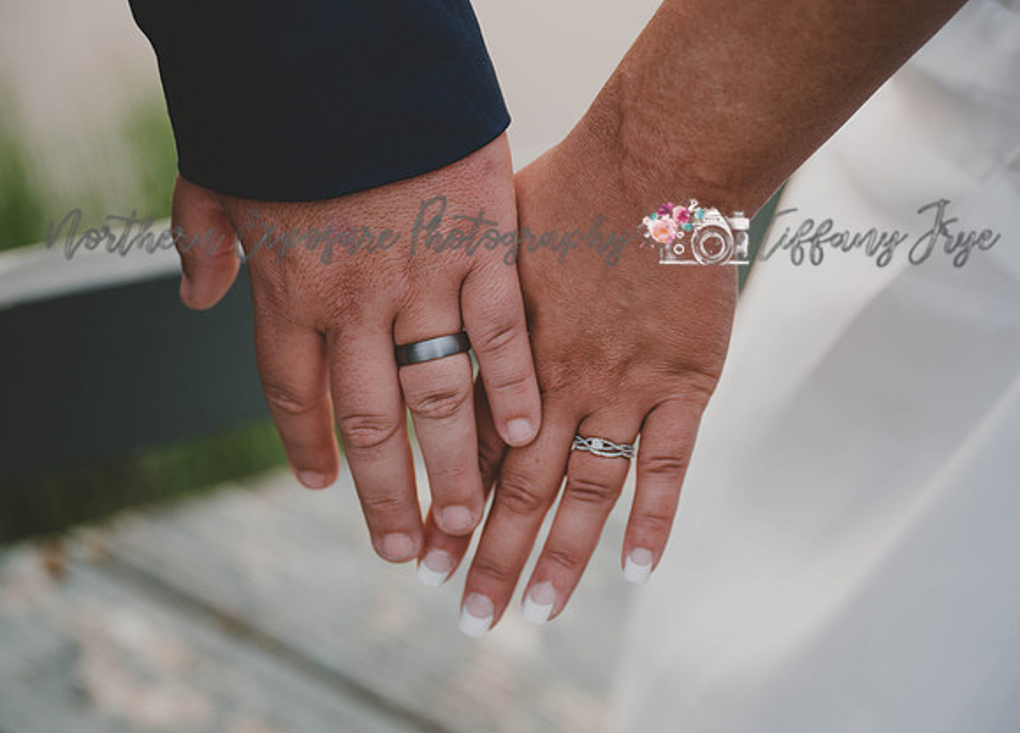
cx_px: 574
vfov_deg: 22.5
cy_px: 416
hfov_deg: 30.9
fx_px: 1841
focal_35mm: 63
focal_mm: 53
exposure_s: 1/125
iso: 400
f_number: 2.8
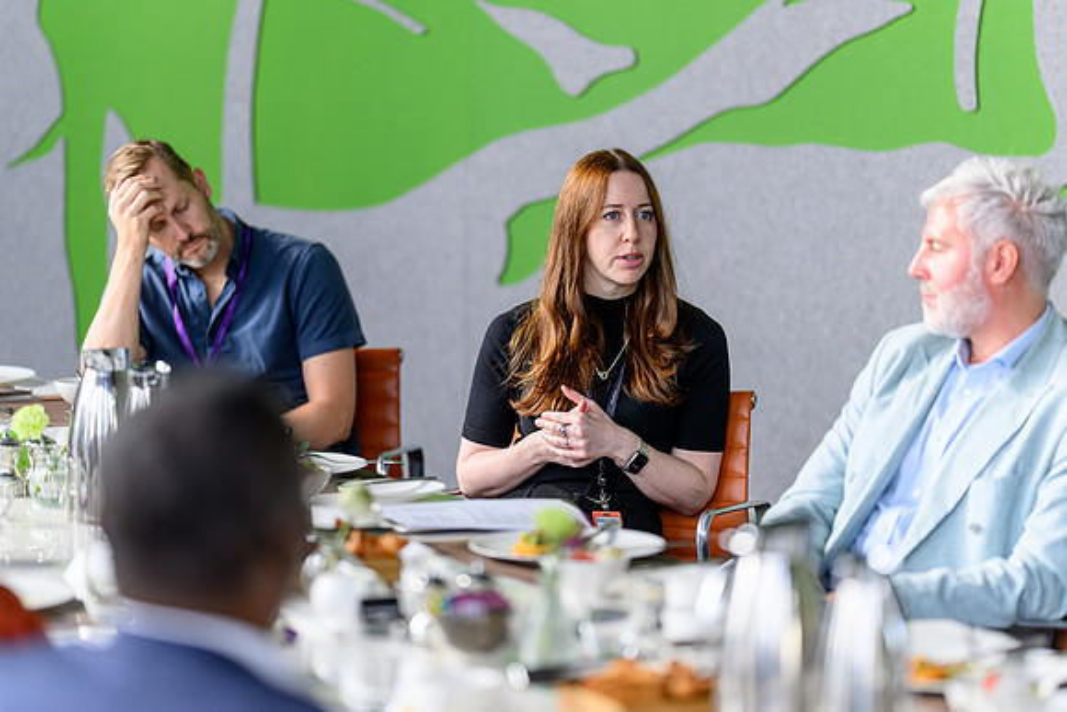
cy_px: 356
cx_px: 534
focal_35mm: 136
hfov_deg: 15.0
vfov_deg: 10.1
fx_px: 4045
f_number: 1.8
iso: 800
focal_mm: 135
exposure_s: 1/1000
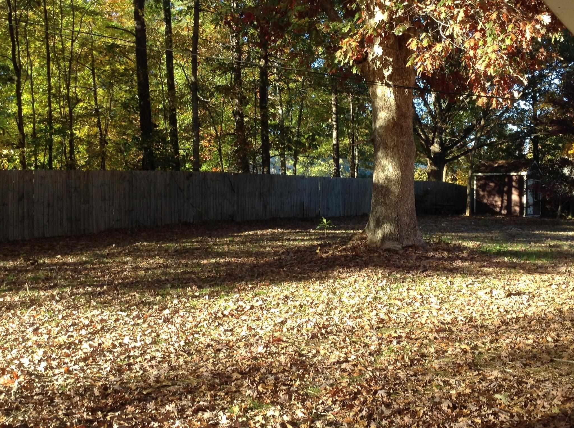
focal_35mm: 42
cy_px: 209
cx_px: 337
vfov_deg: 34.3
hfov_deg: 44.7
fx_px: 695
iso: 25
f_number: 2.4
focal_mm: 3.3
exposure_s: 1/130
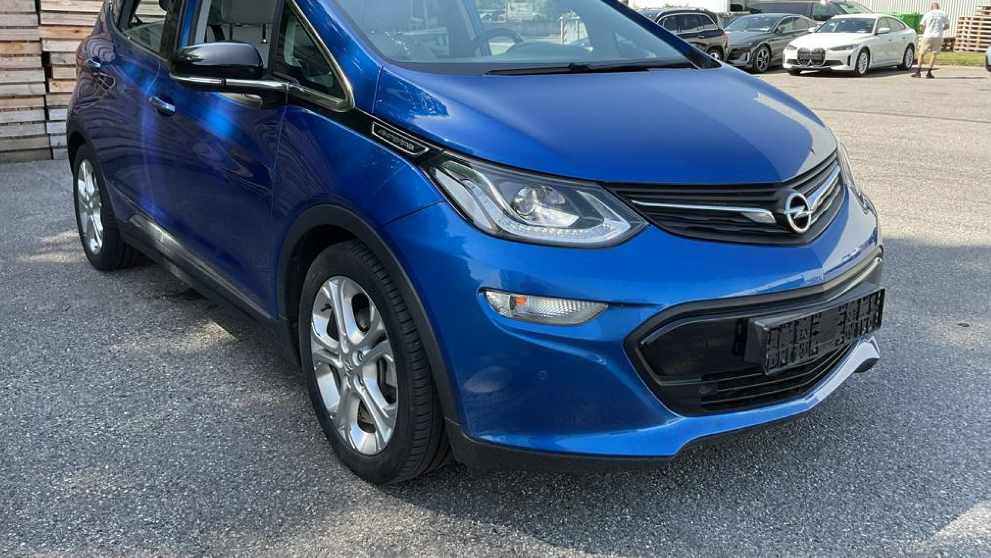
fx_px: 841
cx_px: 501
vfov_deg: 36.6
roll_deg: -2.1
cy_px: 233
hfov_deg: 61.0
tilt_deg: -14.5
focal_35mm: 32
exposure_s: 1/331
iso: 16
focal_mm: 3
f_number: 1.8
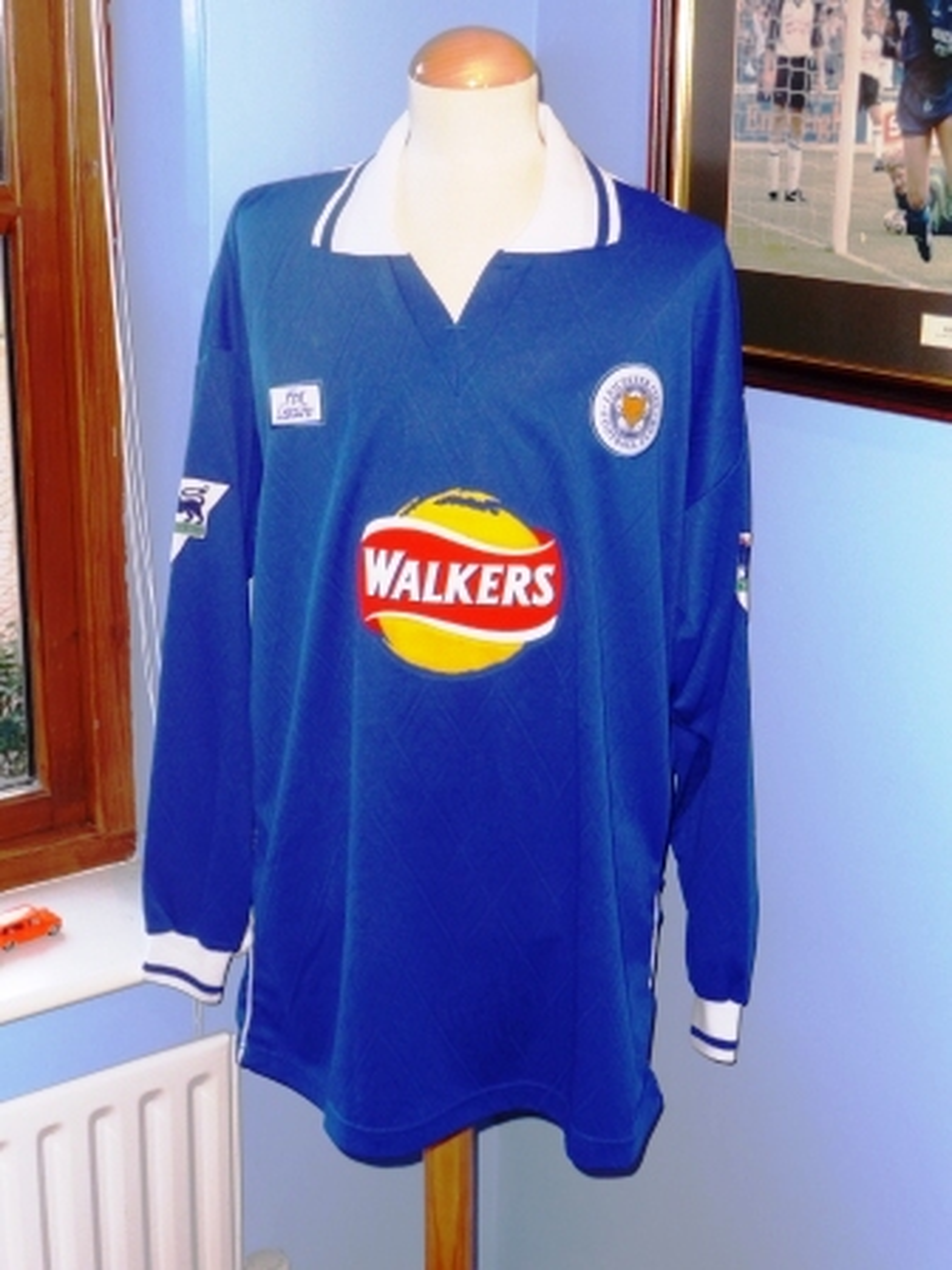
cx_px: 476
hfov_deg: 29.1
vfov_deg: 38.2
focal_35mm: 50
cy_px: 635
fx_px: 1833
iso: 125
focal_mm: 8.5
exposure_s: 1/30
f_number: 4.2
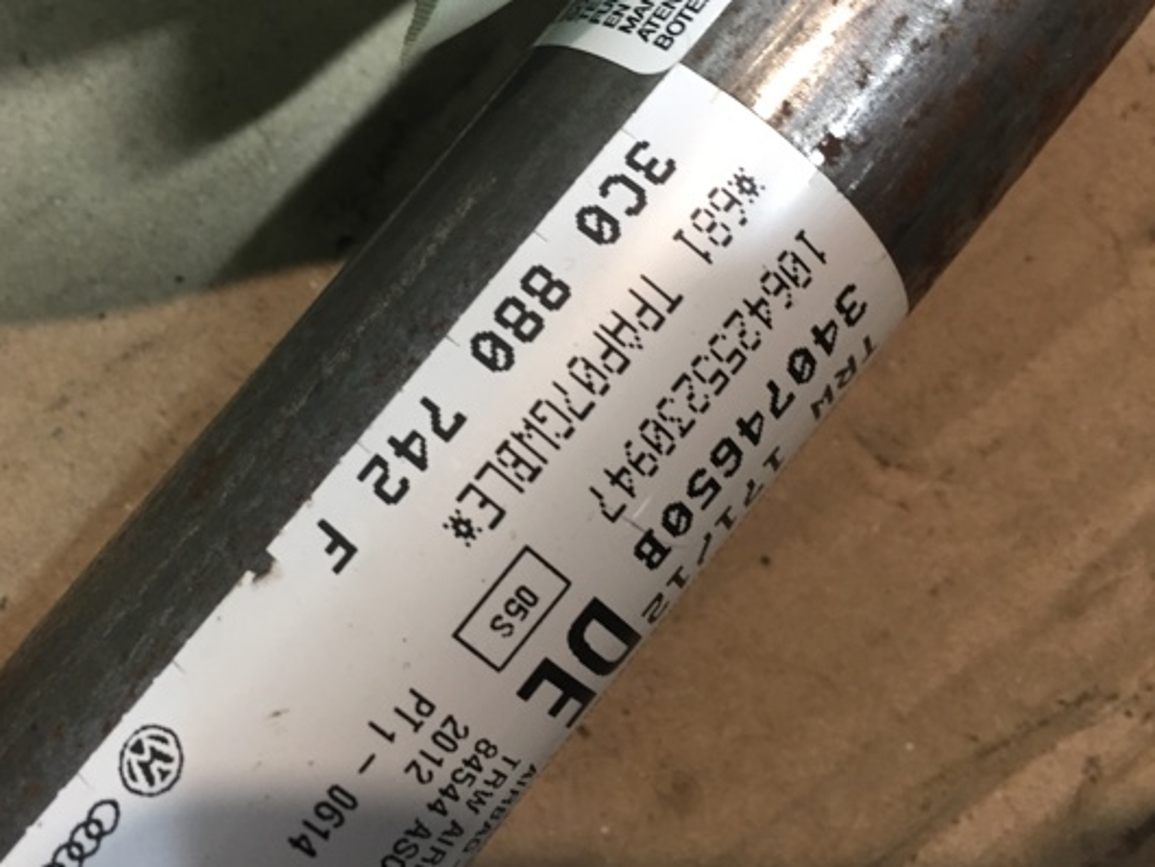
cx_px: 464
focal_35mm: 35
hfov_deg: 52.3
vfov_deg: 40.6
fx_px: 1168
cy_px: 366
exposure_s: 1/33
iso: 125
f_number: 2.2
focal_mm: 4.15
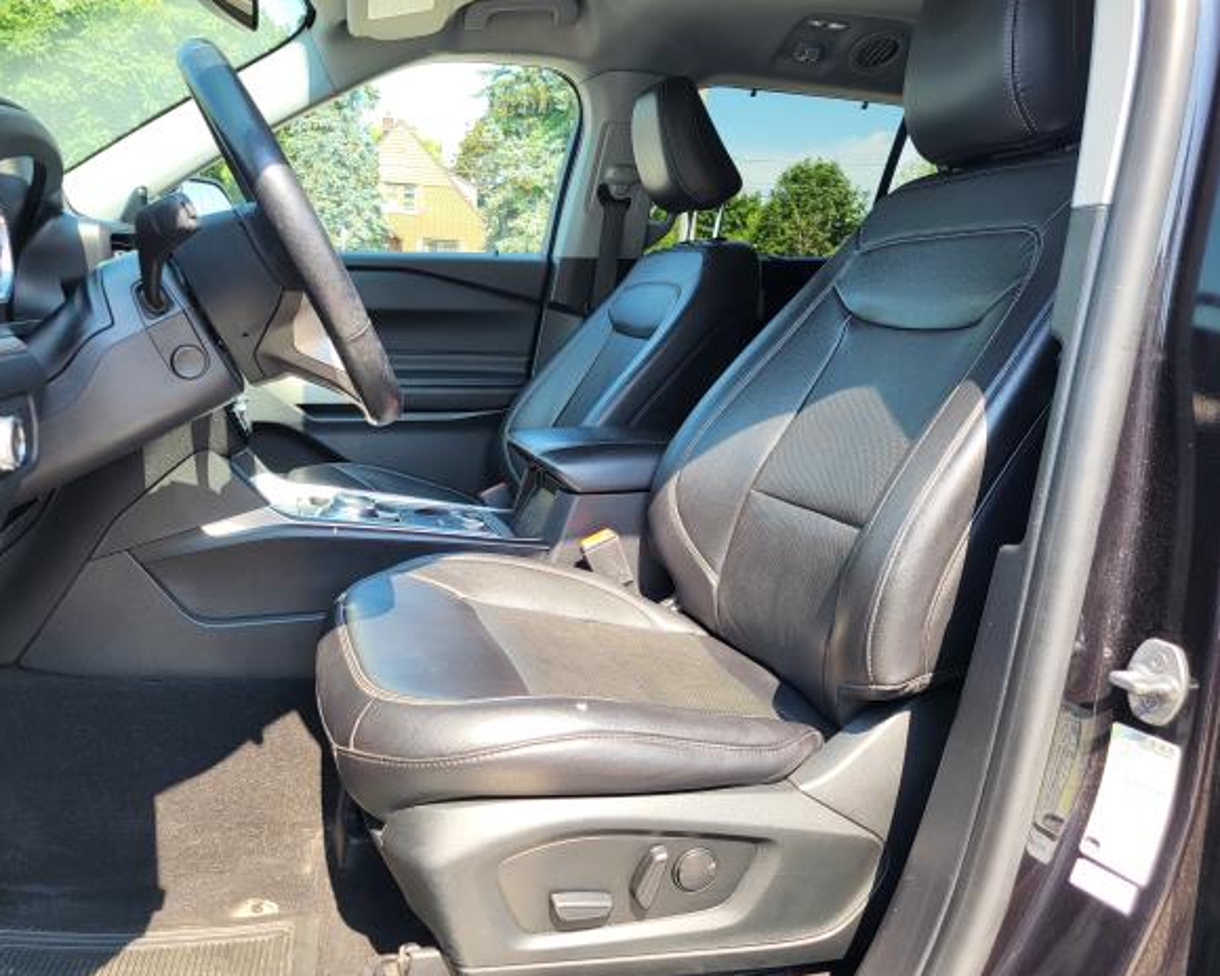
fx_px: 1011
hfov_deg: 62.1
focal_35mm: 28
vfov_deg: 51.5
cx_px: 566
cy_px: 488
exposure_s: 1/277
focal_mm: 5.4
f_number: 1.8
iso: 40
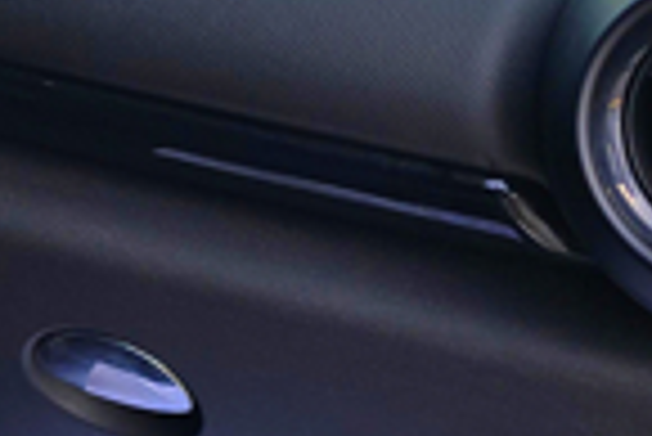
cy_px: -63
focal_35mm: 99
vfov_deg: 13.5
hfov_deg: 17.9
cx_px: -391
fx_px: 1795
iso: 16
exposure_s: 1/180
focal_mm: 6.3
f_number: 1.7
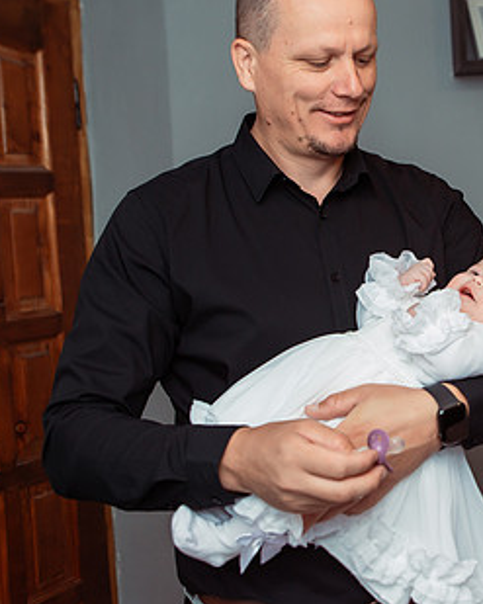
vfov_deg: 31.4
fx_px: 1073
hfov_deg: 24.5
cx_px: 456
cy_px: 253
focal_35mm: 60
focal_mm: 31
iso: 500
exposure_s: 1/250
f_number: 3.5
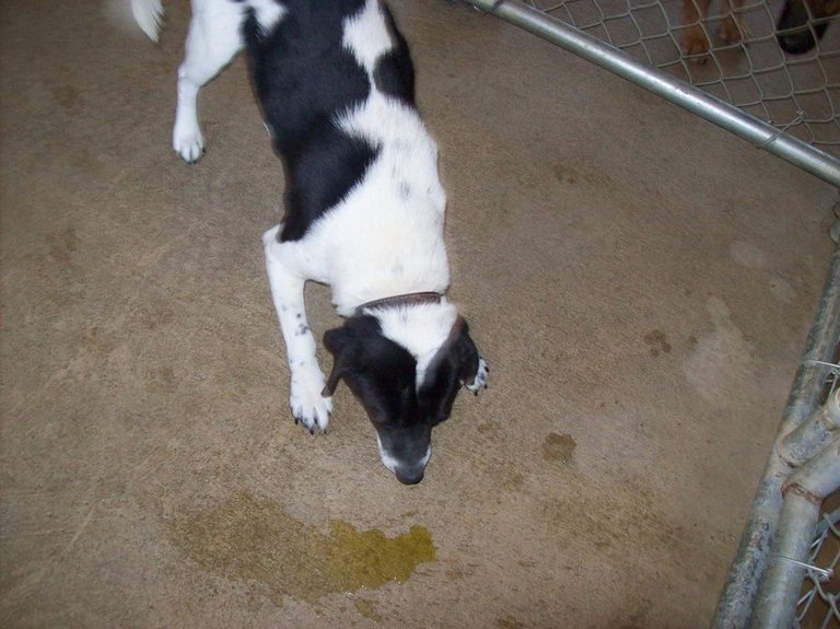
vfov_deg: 39.6
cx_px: 420
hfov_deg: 51.4
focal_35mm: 36
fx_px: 873
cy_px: 314
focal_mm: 6
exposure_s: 1/64
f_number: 2.7
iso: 200
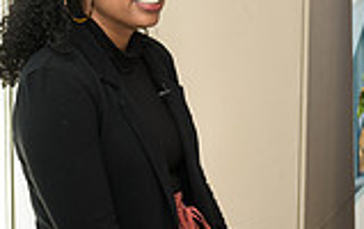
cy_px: 35
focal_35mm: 89
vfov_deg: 14.6
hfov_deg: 23.2
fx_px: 884
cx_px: 240
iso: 200
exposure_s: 1/125
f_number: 3.2
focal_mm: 24
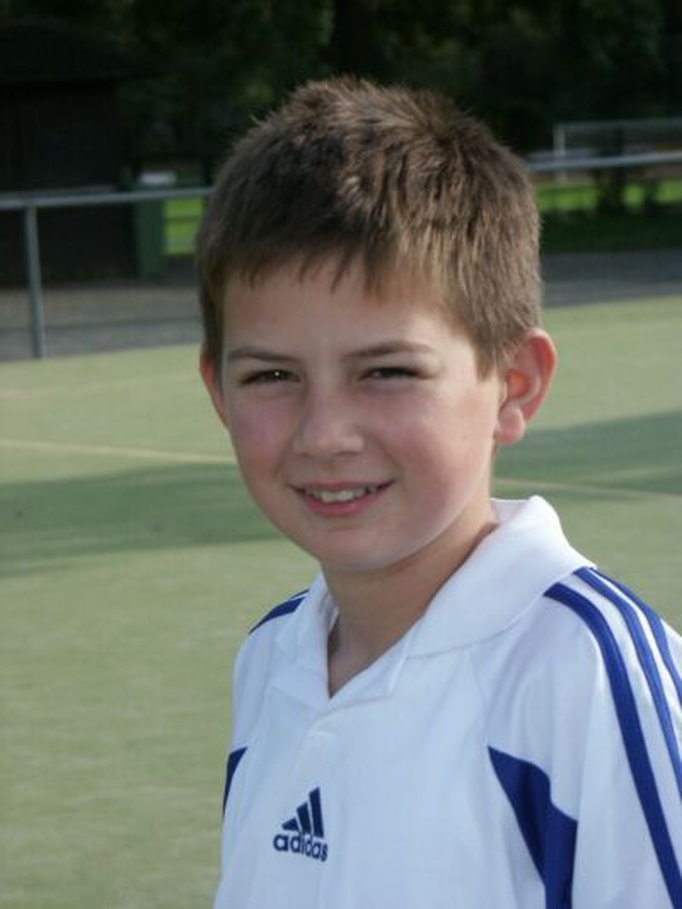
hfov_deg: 10.6
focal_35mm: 140
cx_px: 341
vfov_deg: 14.1
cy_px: 454
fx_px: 3676
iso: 200
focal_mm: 35.39
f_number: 4.5
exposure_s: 1/1500
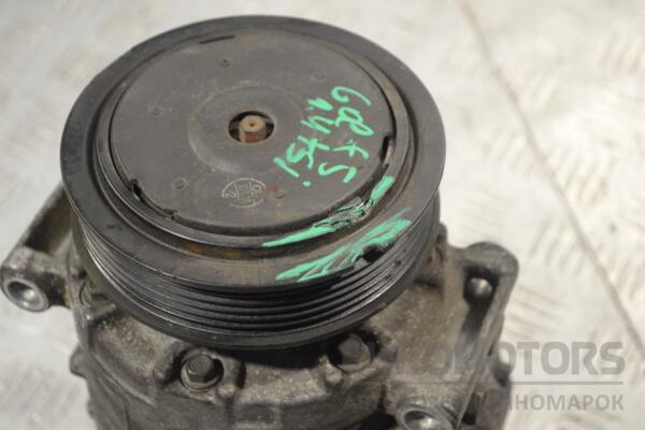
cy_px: 215
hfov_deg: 24.6
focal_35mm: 82
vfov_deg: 16.6
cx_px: 322
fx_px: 1478
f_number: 5.6
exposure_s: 1/30
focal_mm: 55
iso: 320
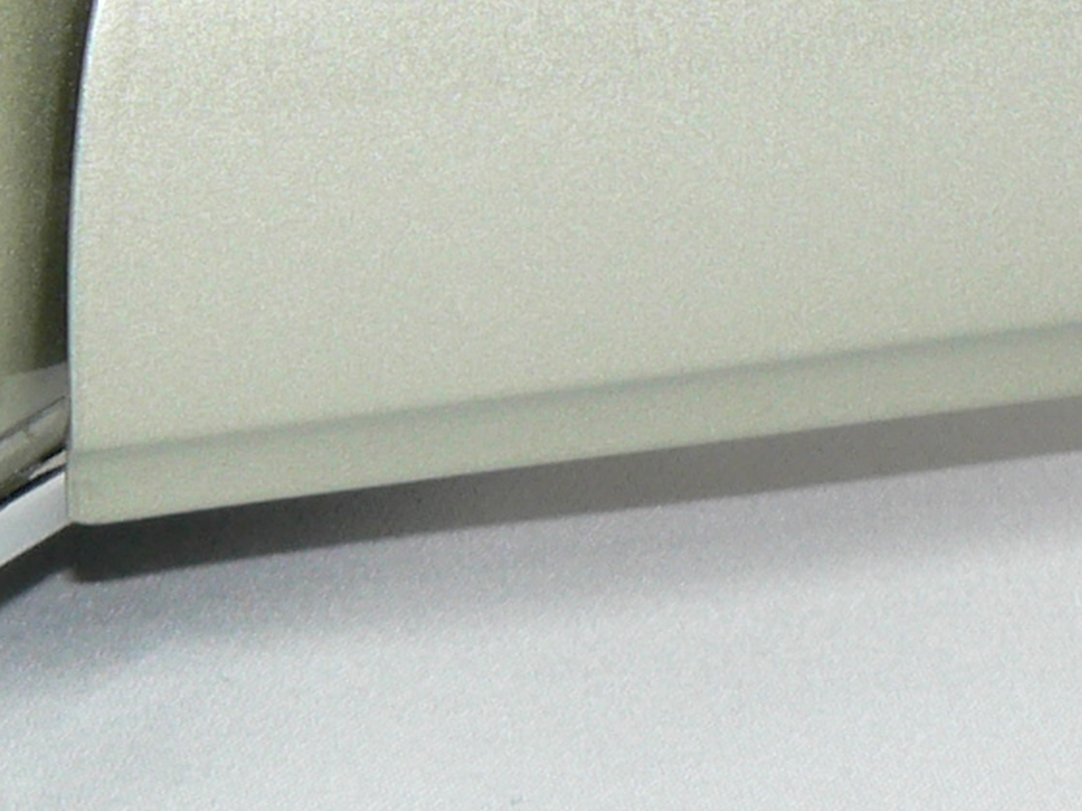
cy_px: -104
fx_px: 10967
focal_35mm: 351
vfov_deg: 4.2
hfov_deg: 5.6
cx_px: -391
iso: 80
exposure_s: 1/60
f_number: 3.2
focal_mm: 12.9
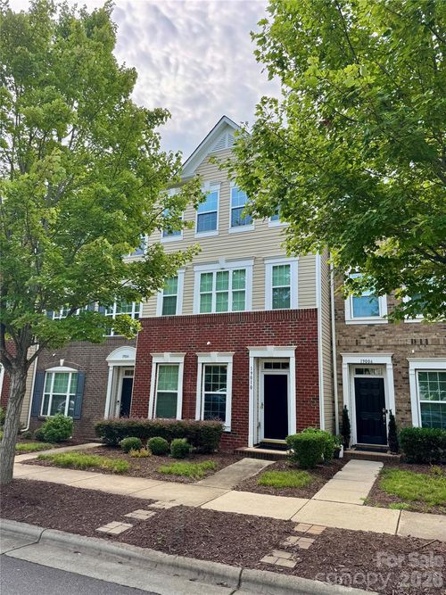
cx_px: 223
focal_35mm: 24
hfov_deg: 56.8
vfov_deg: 71.6
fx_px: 412
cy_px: 298
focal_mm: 6.76
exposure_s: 1/1094
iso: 80
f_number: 1.78
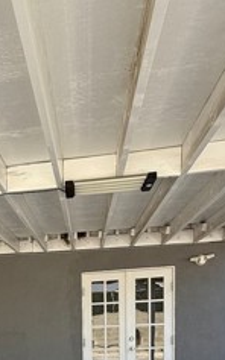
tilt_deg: -5.6
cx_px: -9
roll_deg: +1.7
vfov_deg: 42.3
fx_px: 393
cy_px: 363
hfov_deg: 29.5
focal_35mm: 40
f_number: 2.2
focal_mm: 2.22
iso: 64
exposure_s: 1/288
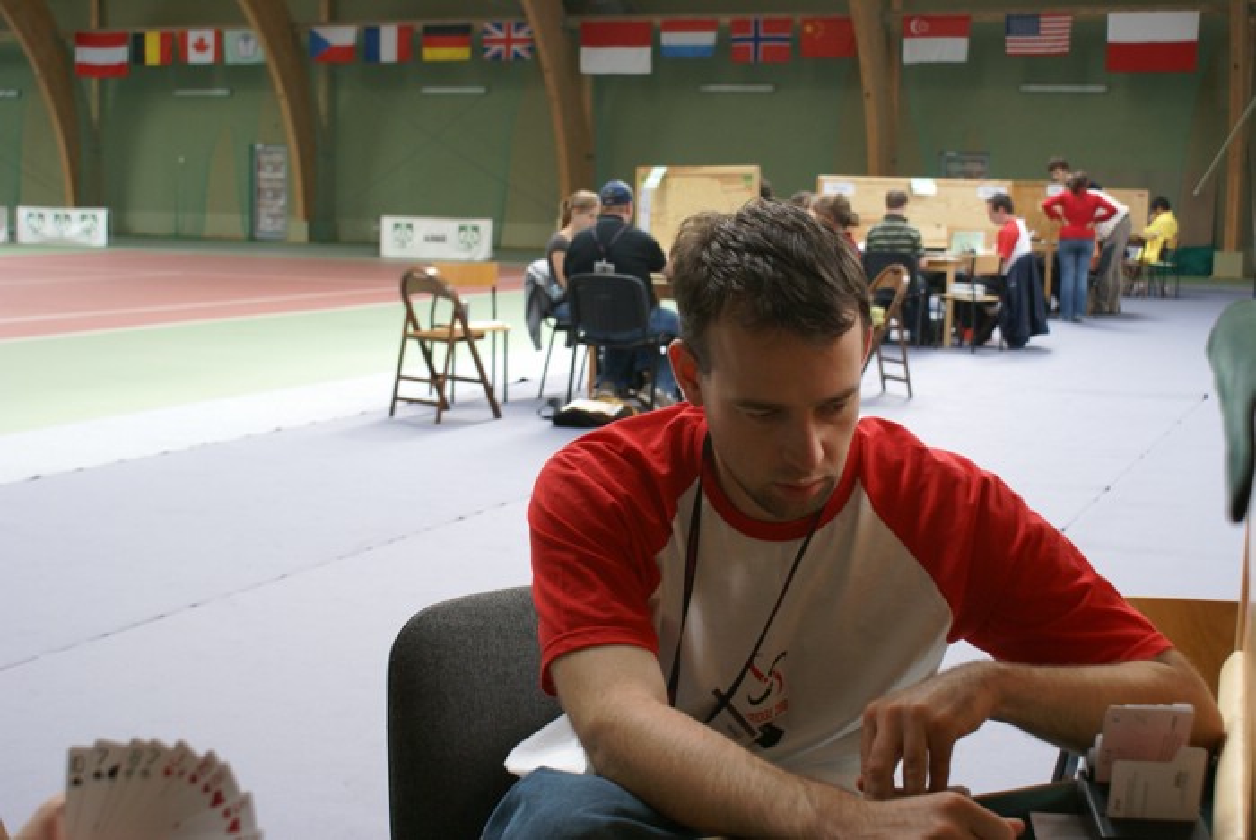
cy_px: 420
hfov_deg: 37.8
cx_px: 628
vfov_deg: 25.8
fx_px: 1833
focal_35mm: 52
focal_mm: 35
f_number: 5.6
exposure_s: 1/40
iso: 320
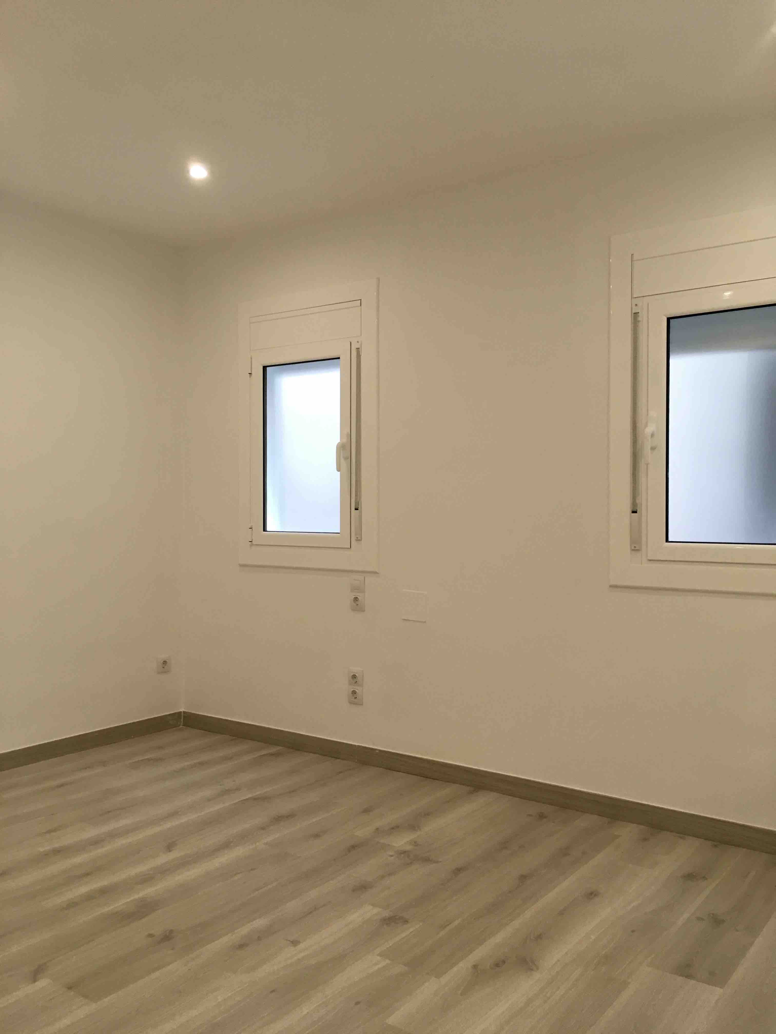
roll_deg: -0.3
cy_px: 517
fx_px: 867
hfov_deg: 48.2
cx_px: 388
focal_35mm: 29
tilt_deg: -2.3
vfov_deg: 61.7
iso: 64
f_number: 2.2
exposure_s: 1/33
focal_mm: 4.15
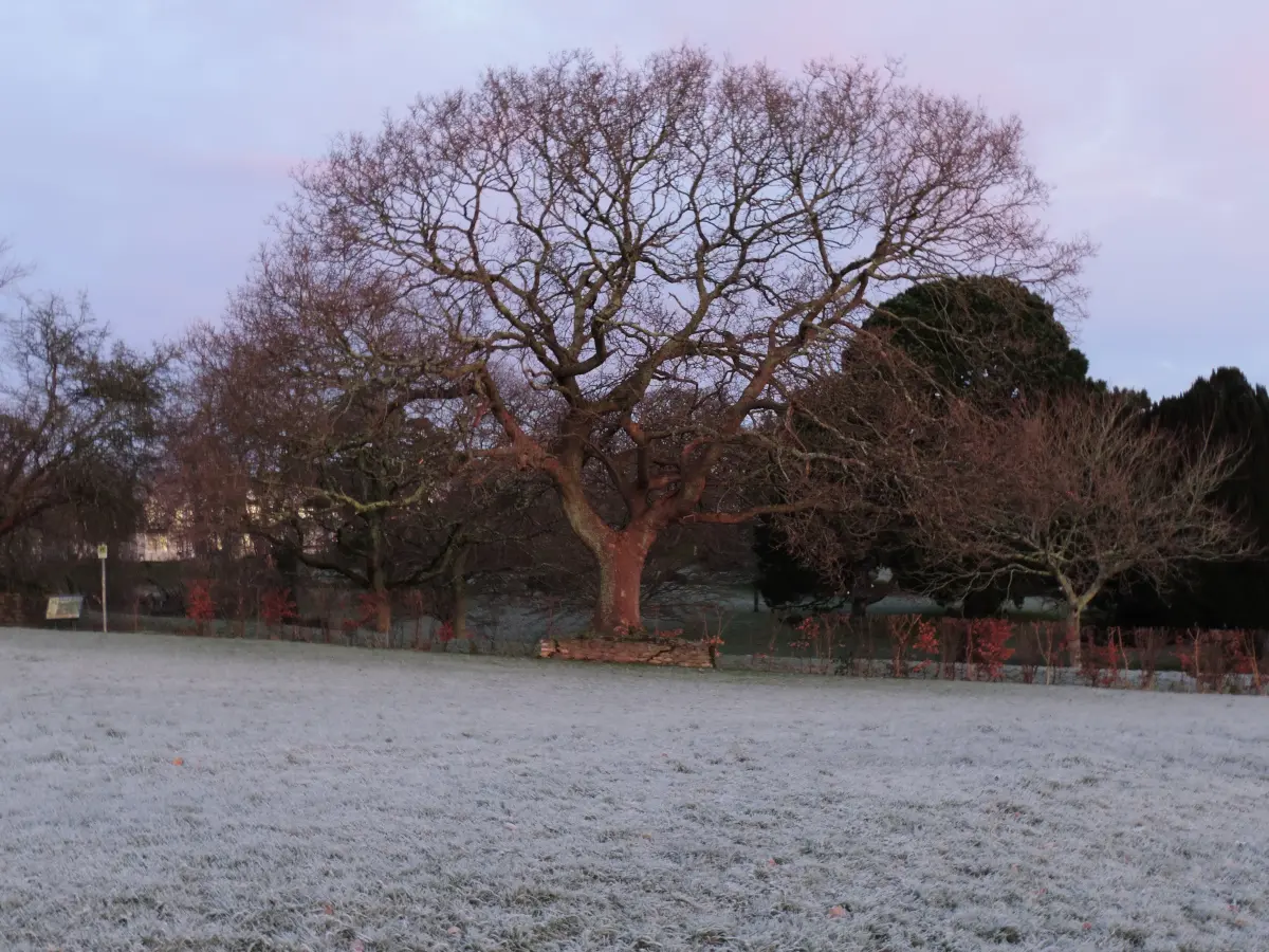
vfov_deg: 30.9
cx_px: 634
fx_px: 1723
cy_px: 476
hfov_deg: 40.4
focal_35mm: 47
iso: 80
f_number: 7.8
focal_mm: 8.3
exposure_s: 1/1.6
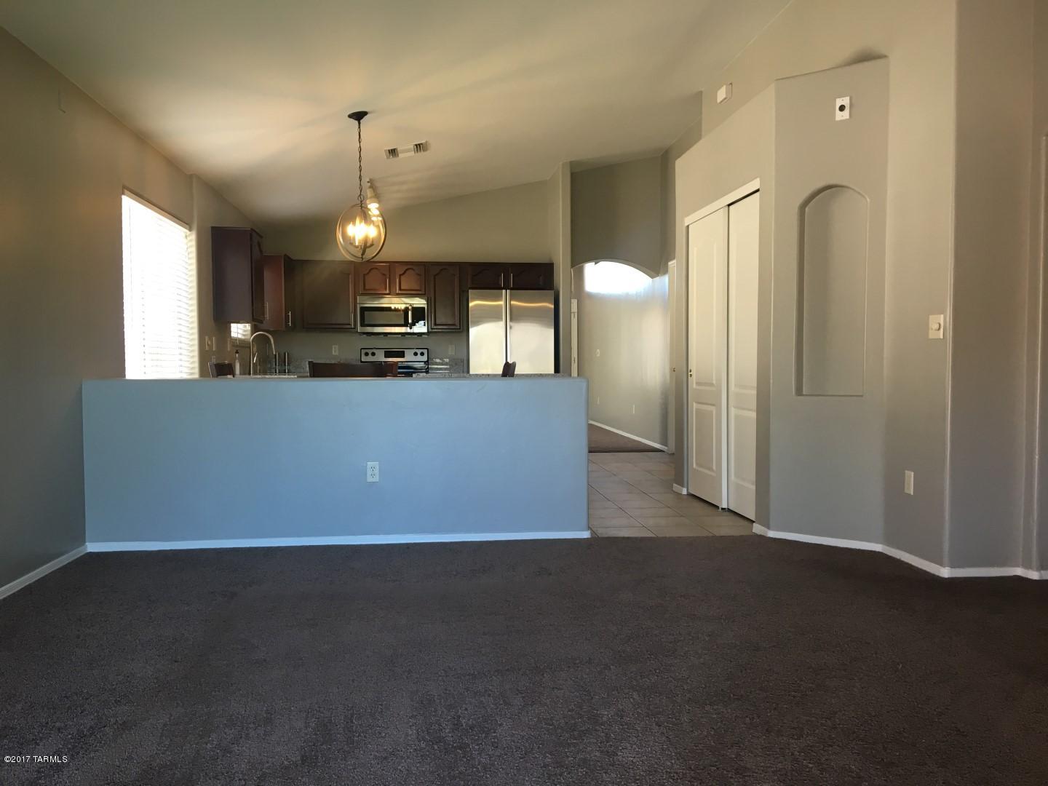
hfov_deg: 61.7
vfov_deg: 48.2
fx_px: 878
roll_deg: +1.1
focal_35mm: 29
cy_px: 393
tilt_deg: -3.3
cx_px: 524
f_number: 2.2
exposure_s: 1/30
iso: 50
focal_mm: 4.15
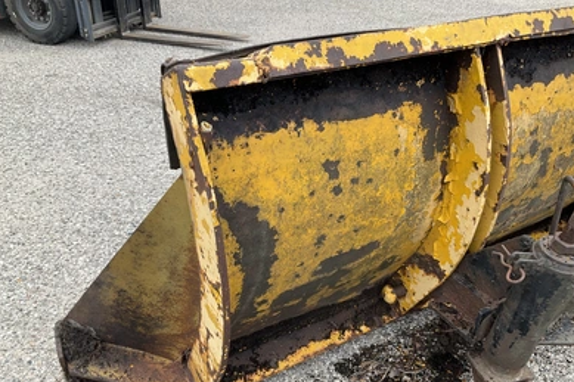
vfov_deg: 42.3
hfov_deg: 60.3
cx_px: 289
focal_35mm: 31
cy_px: 208
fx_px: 494
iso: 20
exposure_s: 1/173
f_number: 1.8
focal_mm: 3
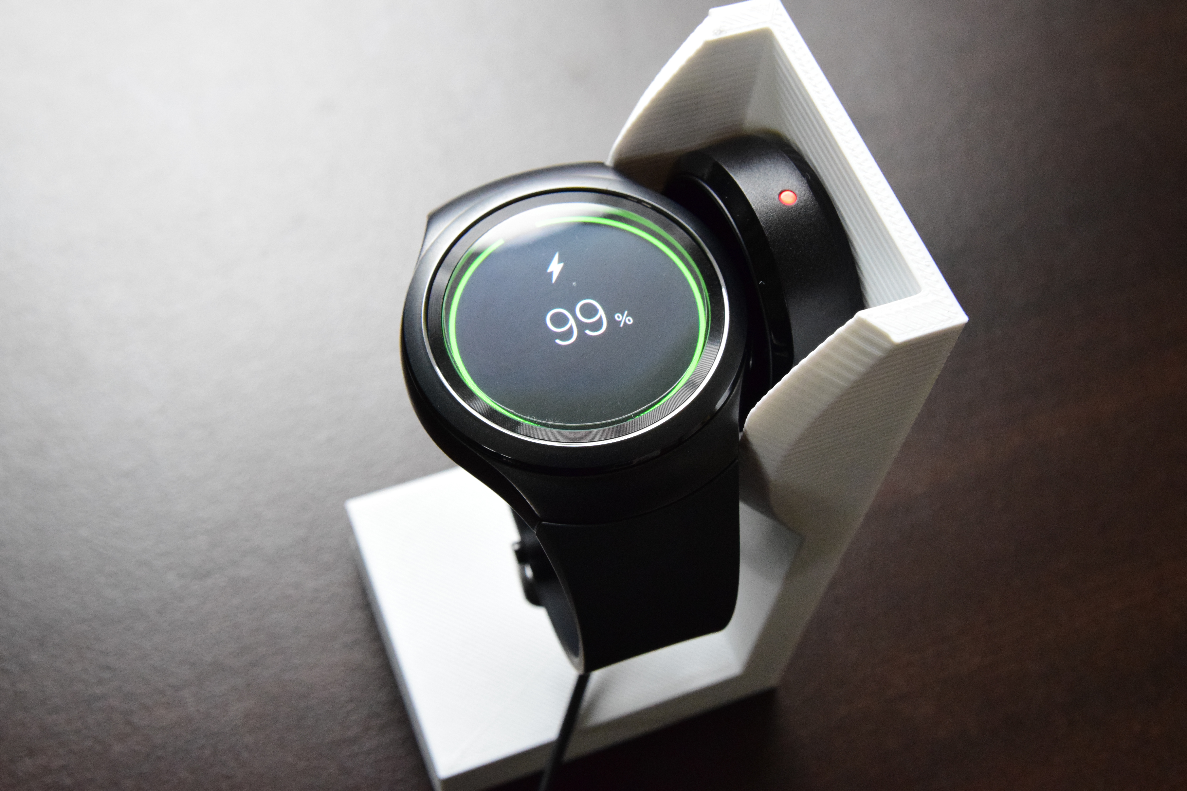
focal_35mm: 52
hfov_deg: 37.9
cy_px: 396
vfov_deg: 25.8
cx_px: 594
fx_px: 1731
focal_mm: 35
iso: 3200
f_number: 14
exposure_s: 1/40
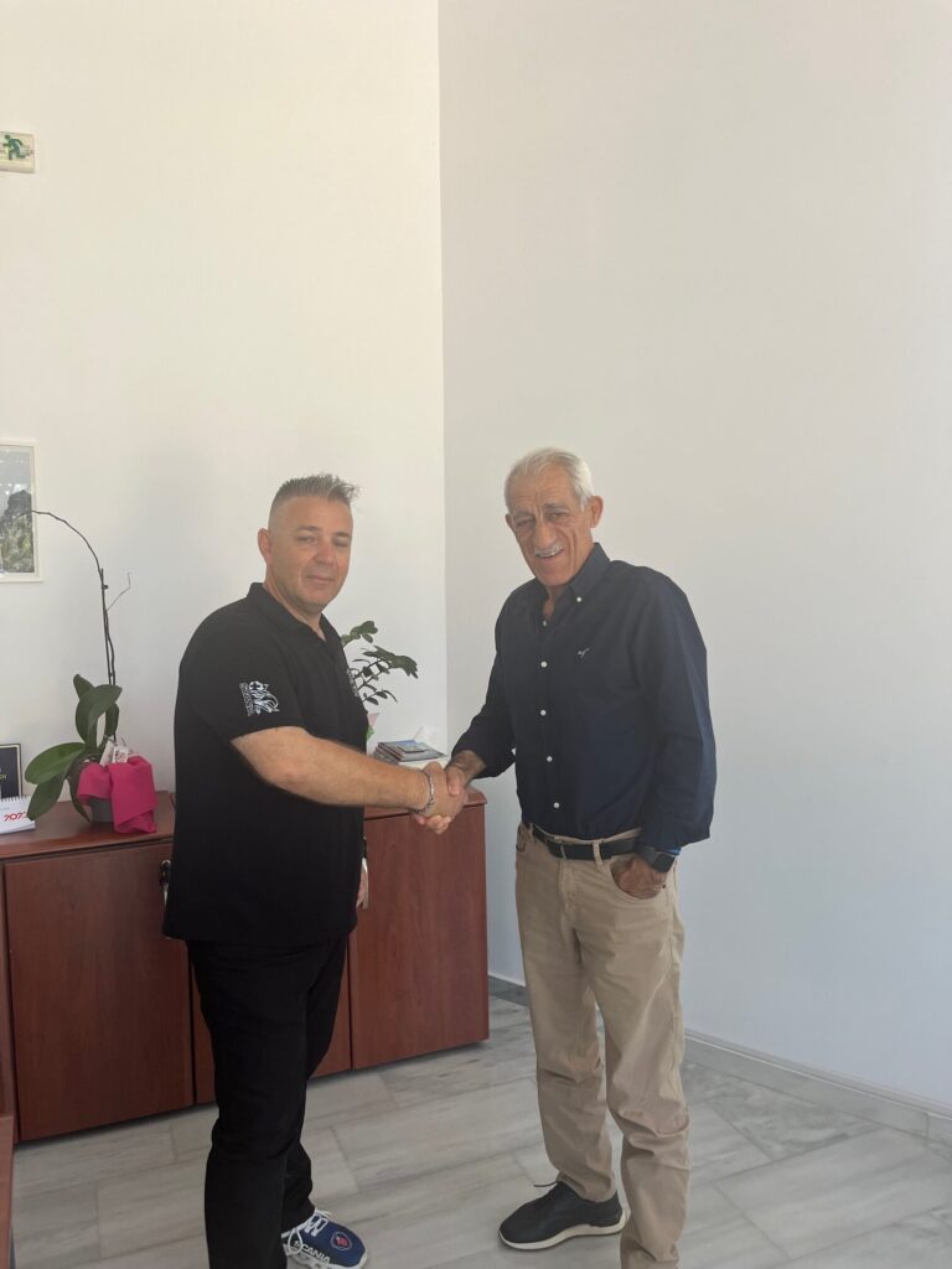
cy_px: 634
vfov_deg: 67.3
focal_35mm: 26
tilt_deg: -4.9
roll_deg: +1.8
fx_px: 953
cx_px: 476
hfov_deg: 53.1
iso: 64
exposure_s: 1/122
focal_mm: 5.1
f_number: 1.6
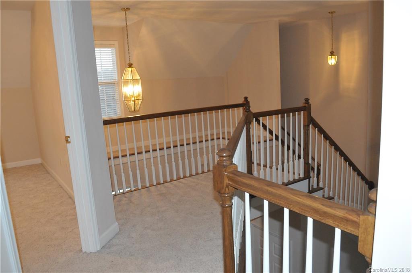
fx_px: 308
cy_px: 136
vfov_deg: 47.8
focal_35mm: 27
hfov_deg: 67.5
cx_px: 206
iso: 1600
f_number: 5.6
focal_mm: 18
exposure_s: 1/60
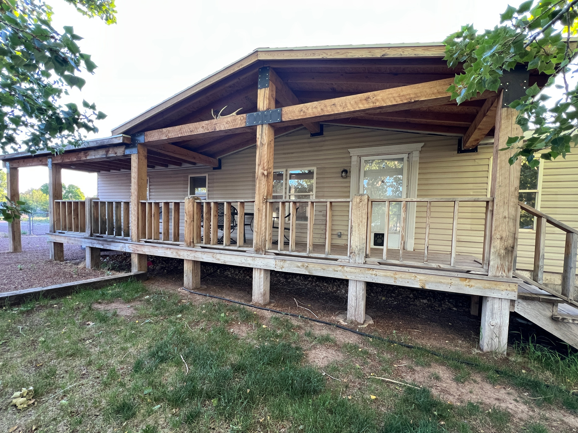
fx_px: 234
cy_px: 231
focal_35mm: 14
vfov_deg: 85.5
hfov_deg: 102.0
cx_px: 302
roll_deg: -1.8
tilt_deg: -2.7
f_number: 1.8
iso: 160
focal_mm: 1.57
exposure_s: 1/99
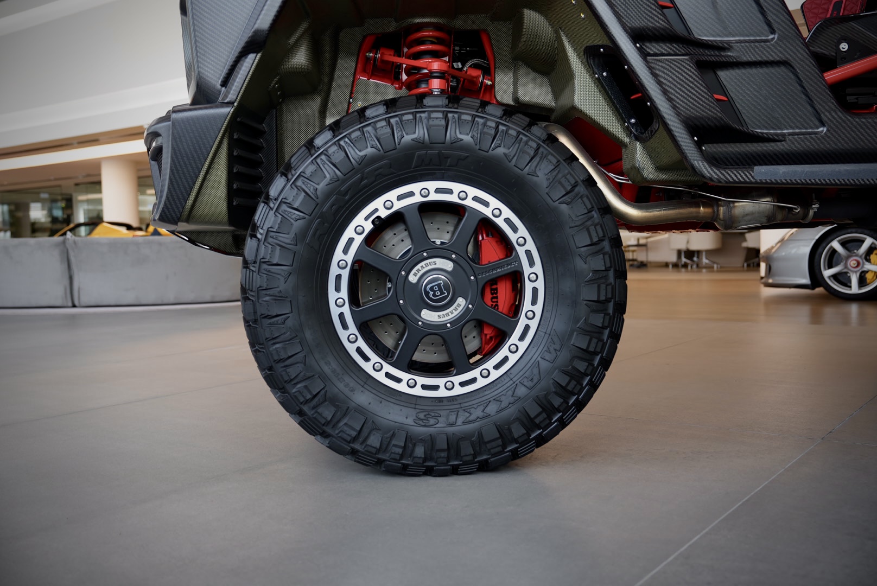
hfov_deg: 54.4
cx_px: 438
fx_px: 853
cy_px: 293
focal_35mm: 35
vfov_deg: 37.9
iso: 80
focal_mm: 35
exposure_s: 1/60
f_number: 2.8
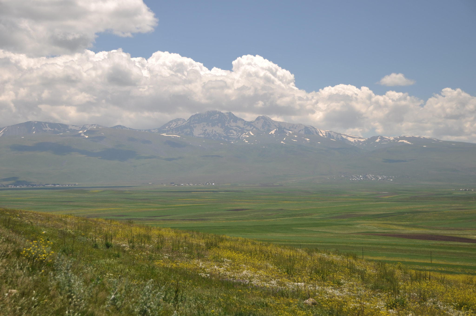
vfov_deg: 20.6
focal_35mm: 66
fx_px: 872
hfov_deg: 30.5
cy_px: 158
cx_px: 238
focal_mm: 44
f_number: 4.5
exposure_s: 1/1000
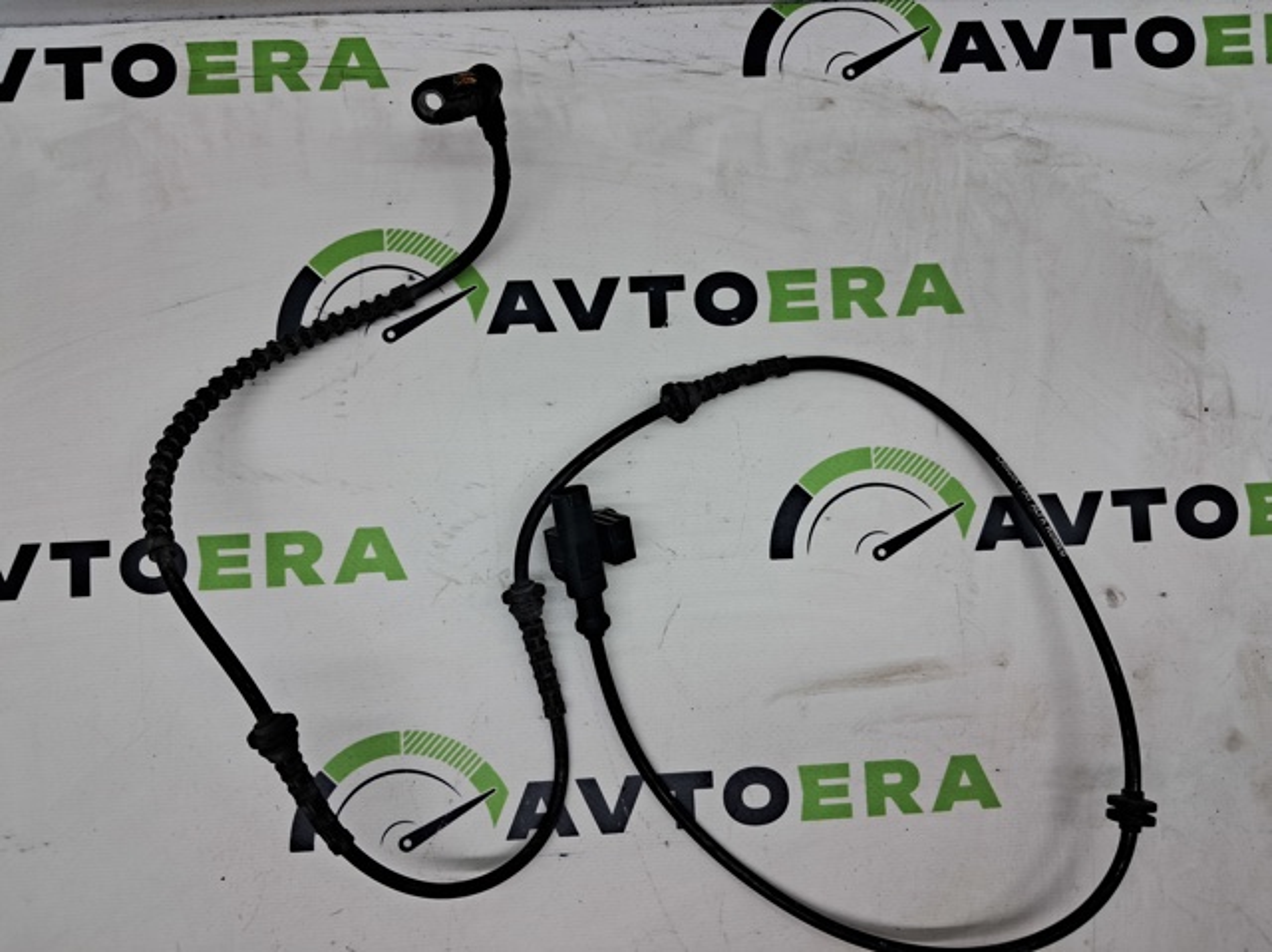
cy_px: 476
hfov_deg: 65.4
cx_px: 636
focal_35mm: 27
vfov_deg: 51.3
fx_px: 991
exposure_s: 1/120
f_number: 1.8
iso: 50
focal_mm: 4
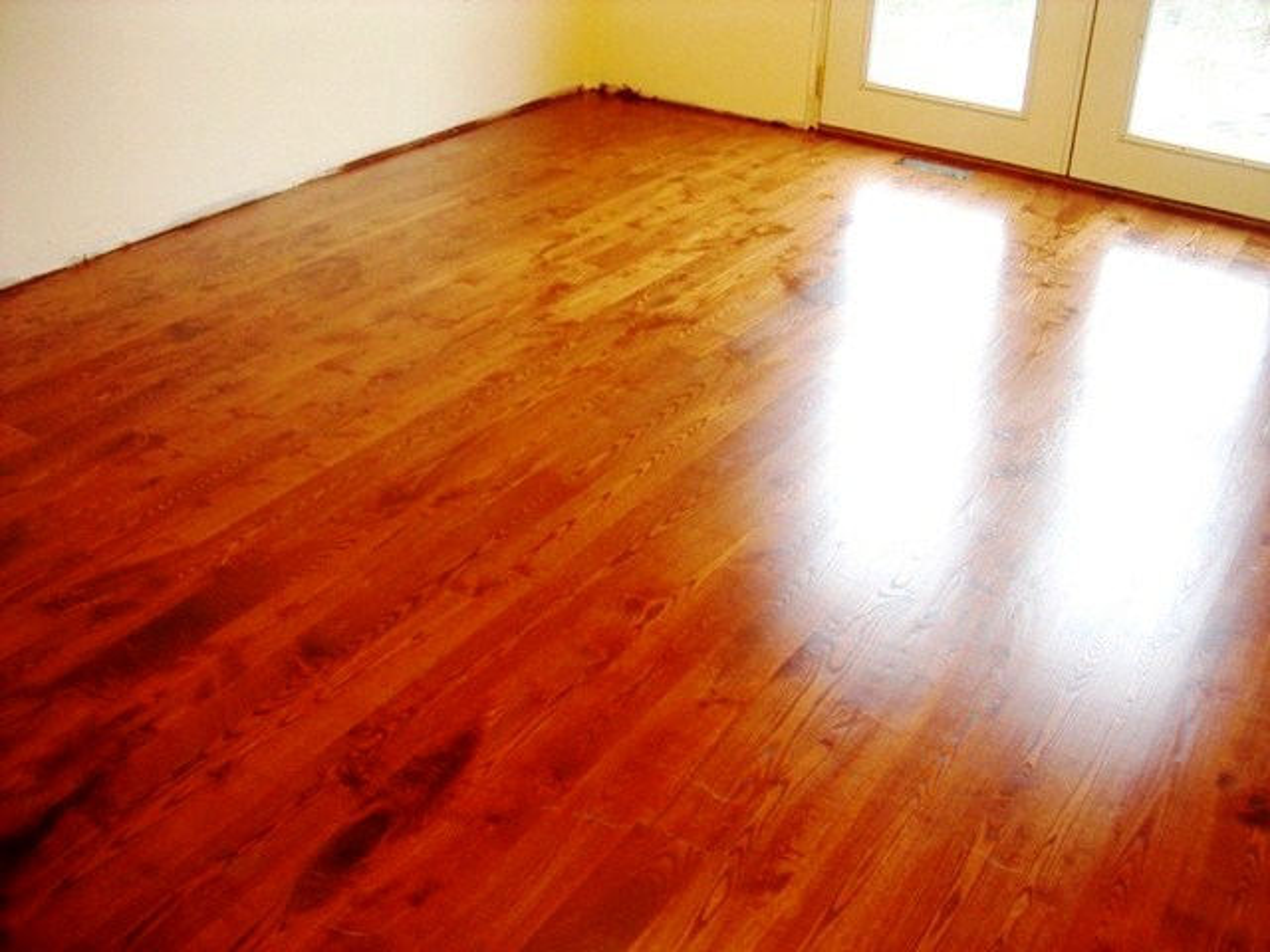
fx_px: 1394
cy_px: 476
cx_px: 635
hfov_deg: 49.0
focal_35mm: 38
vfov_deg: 37.7
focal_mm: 5.8
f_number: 2.6
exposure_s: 1/6
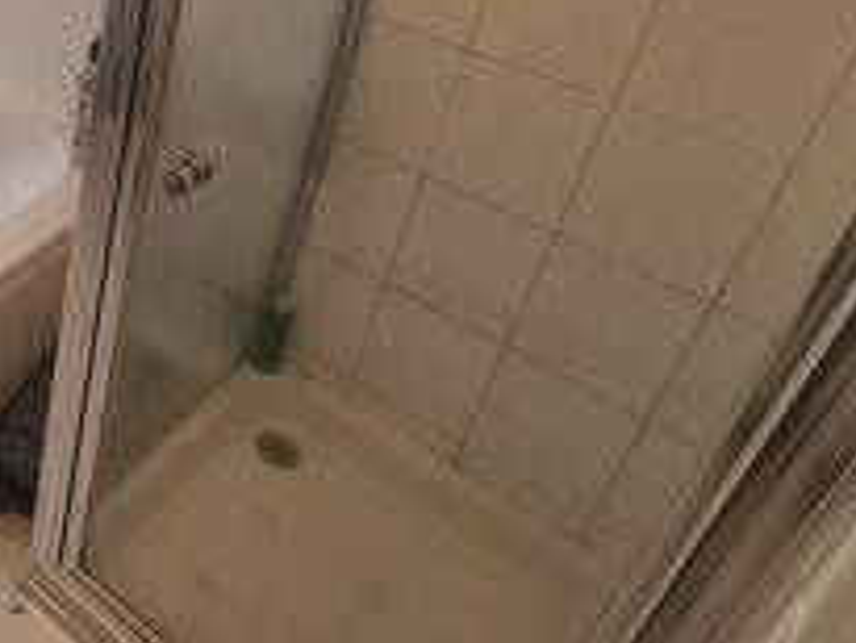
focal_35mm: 37
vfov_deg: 35.5
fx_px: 915
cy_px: 23
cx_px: -190
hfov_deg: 37.1
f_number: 2.2
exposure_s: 1/50
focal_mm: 2.2
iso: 125
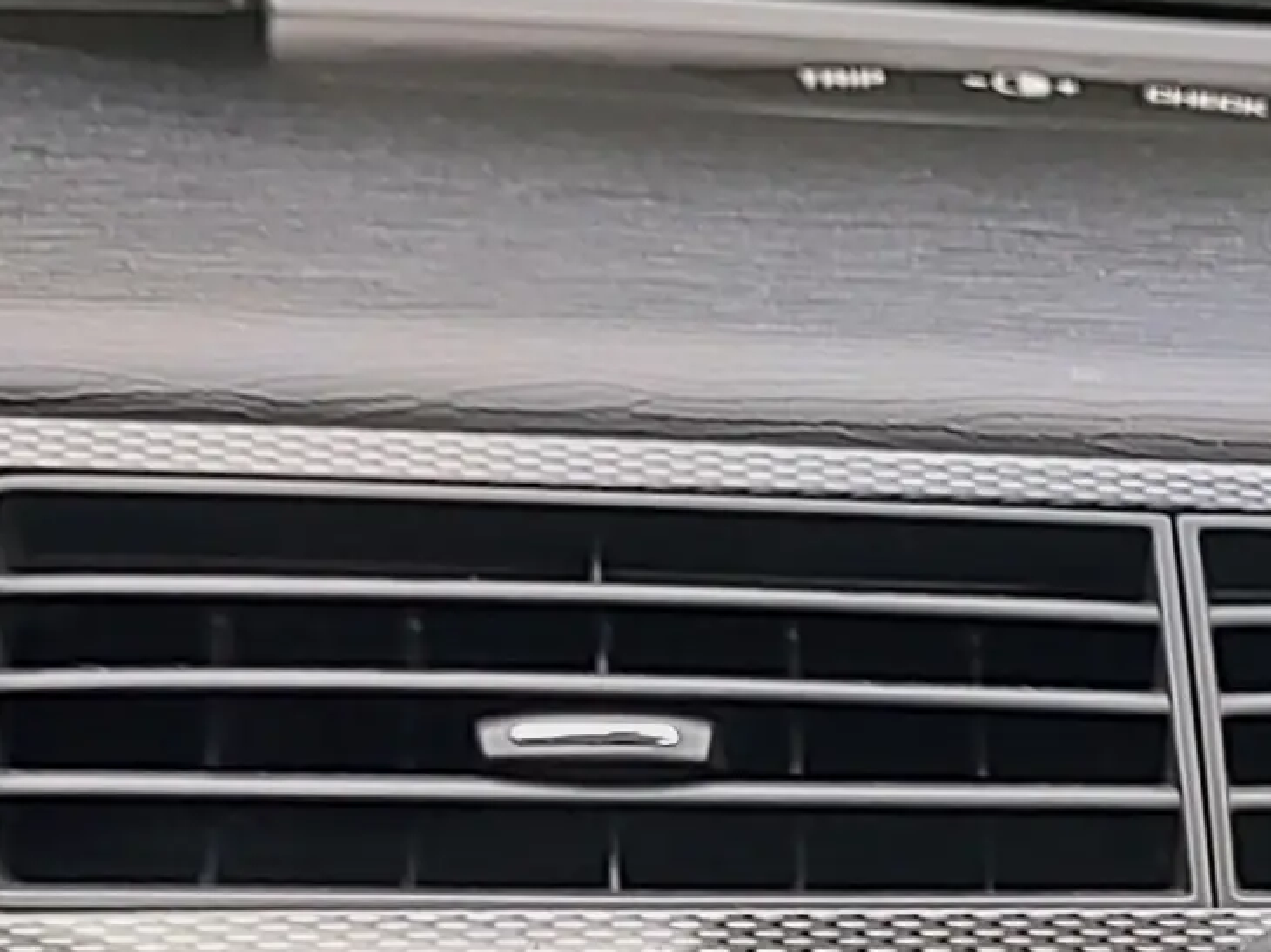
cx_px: 2479
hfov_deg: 14.0
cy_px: 1554
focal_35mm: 121
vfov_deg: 11.6
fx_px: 4441
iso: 100
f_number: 1.8
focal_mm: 5.56
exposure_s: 1/182
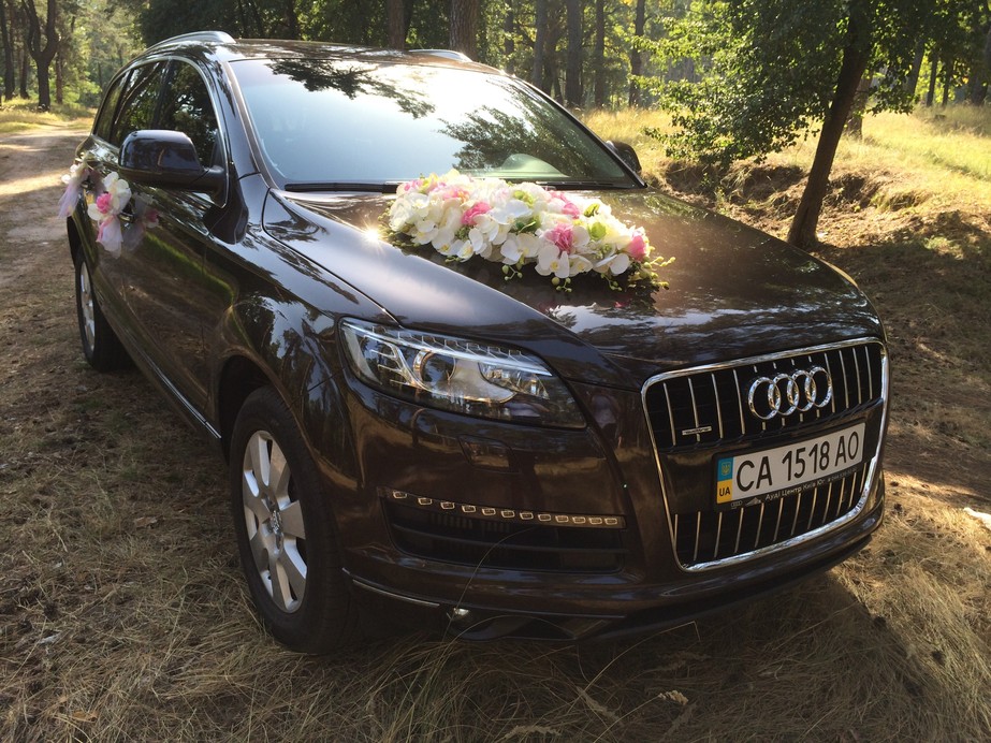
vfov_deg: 46.8
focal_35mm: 30
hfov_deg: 60.0
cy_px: 372
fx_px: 859
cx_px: 496
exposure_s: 1/354
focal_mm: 4.12
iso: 32
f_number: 2.2
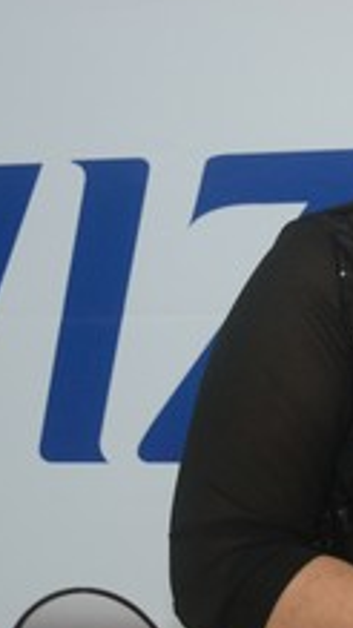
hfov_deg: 7.0
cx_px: 626
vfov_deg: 12.8
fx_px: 2799
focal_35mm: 168
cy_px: 275
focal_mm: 52
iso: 1600
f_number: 5
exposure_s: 1/80
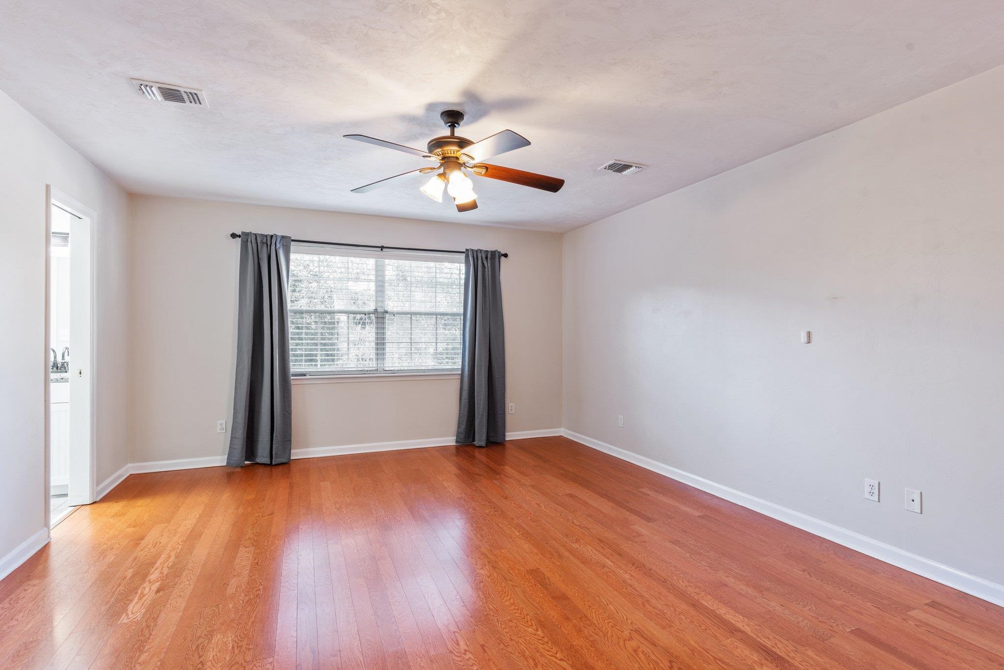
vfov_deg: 70.4
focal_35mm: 17
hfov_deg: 93.3
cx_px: 502
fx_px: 474
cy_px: 335
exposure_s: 8
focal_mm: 17
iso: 100
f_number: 9
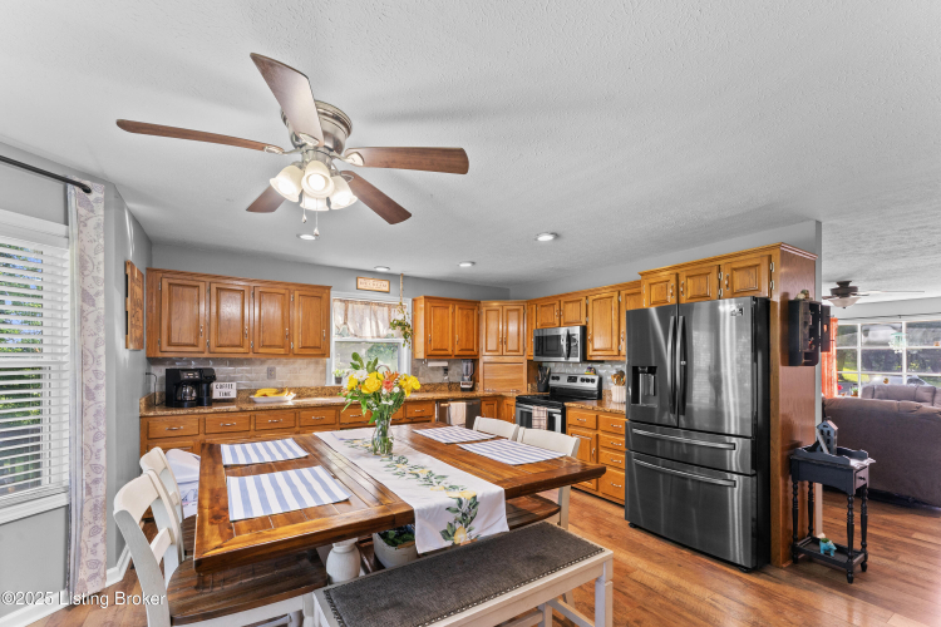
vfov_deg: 81.2
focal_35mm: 14
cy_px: 314
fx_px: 366
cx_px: 470
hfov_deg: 104.3
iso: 200
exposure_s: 1/3
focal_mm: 14
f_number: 10
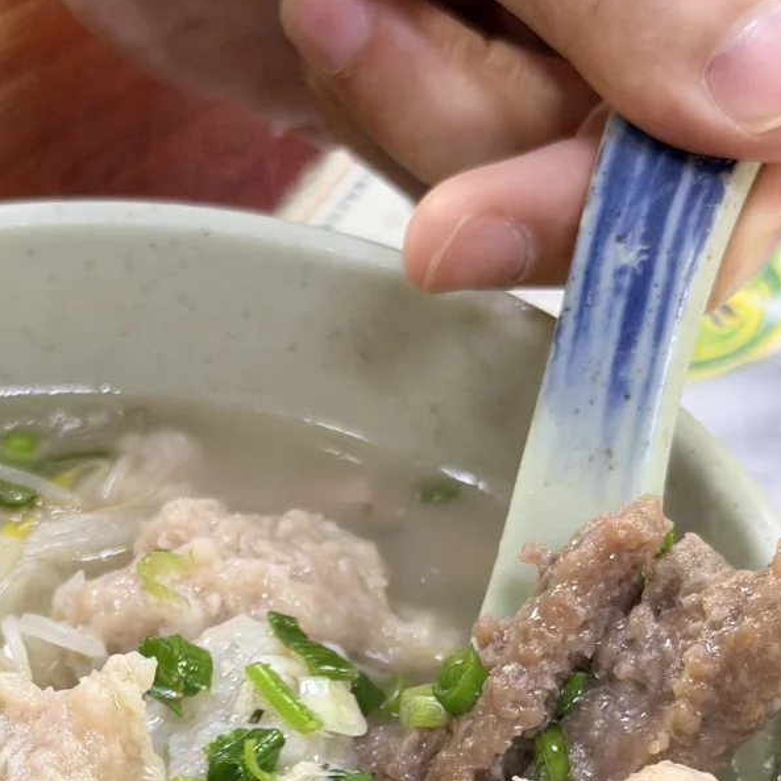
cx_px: 162
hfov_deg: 16.8
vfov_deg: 16.6
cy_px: 743
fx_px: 2629
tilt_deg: -48.9
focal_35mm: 103
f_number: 1.78
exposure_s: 1/50
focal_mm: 6.76
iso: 250
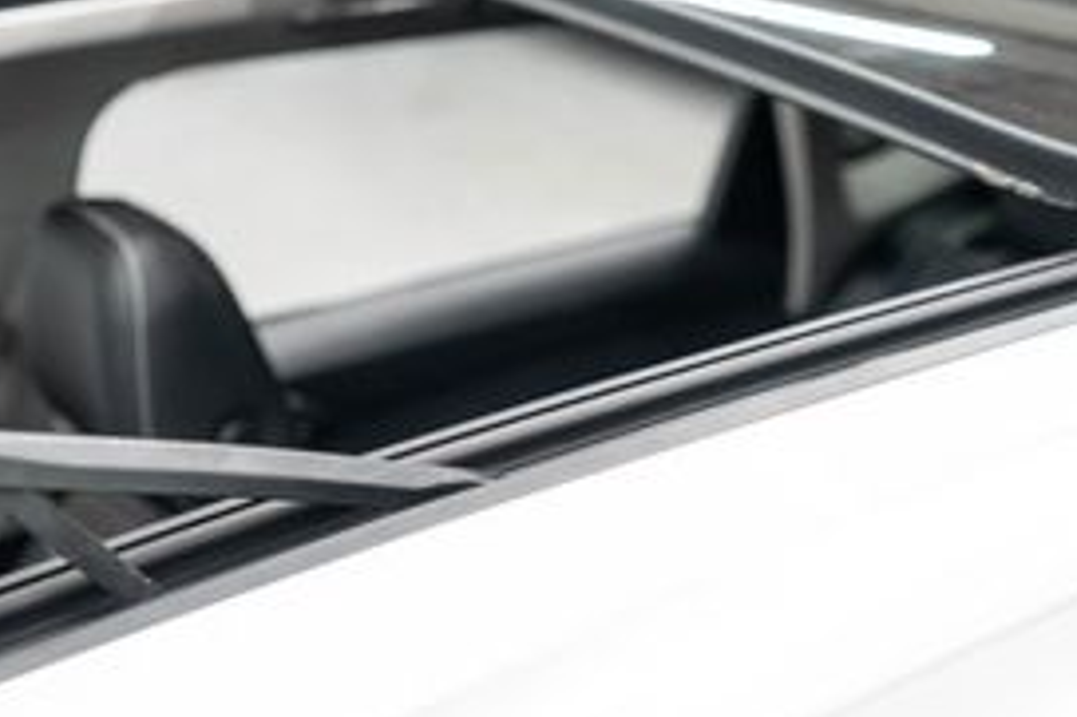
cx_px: 467
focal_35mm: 66
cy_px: 378
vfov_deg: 20.6
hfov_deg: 30.5
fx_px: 1973
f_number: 3.2
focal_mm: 28
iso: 400
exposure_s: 1/40
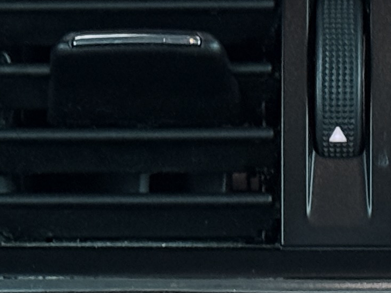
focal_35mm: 265
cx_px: 350
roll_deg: -0.7
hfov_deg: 7.5
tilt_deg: -36.0
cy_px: 317
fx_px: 2994
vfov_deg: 5.6
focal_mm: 6.76
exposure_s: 1/33
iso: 500
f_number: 1.78
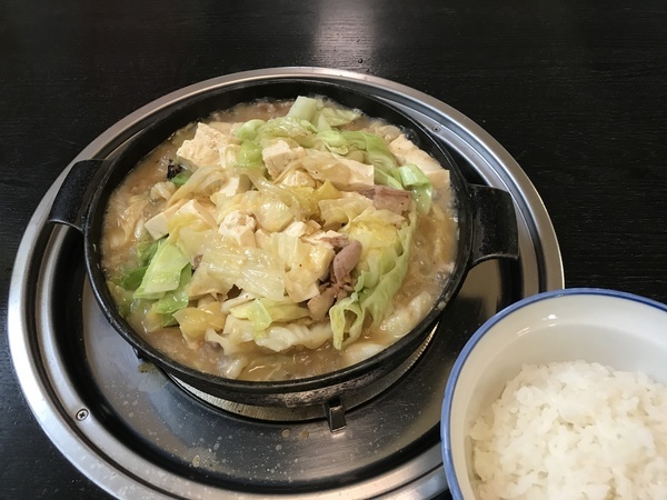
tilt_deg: -55.2
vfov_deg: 49.7
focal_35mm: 28
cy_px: 250
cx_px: 334
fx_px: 540
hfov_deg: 63.4
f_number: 1.8
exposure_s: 1/17
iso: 64
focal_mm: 3.99
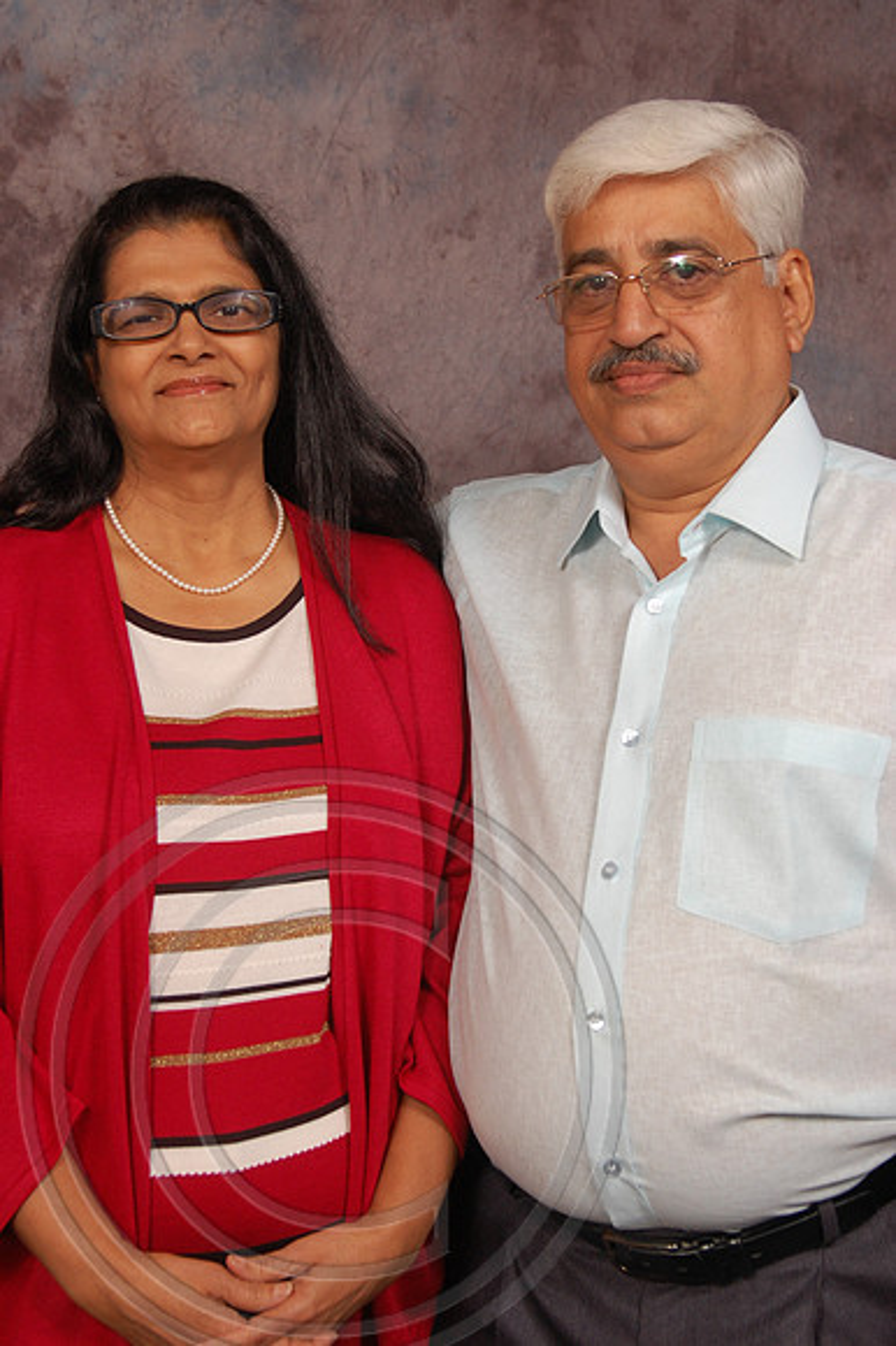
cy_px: 673
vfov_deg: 31.9
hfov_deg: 21.5
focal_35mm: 63
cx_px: 448
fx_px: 2355
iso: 400
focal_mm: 42
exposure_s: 1/200
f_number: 5.6
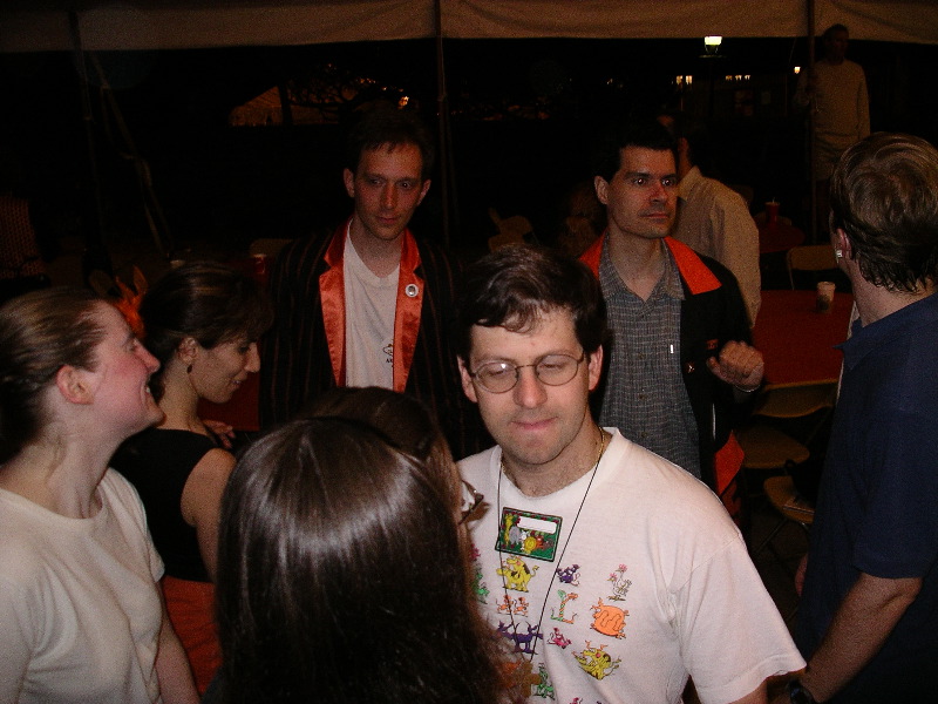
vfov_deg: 38.7
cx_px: 469
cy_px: 352
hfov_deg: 50.1
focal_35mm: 37
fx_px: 1003
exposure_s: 1/40
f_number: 2.8
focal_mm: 7.8
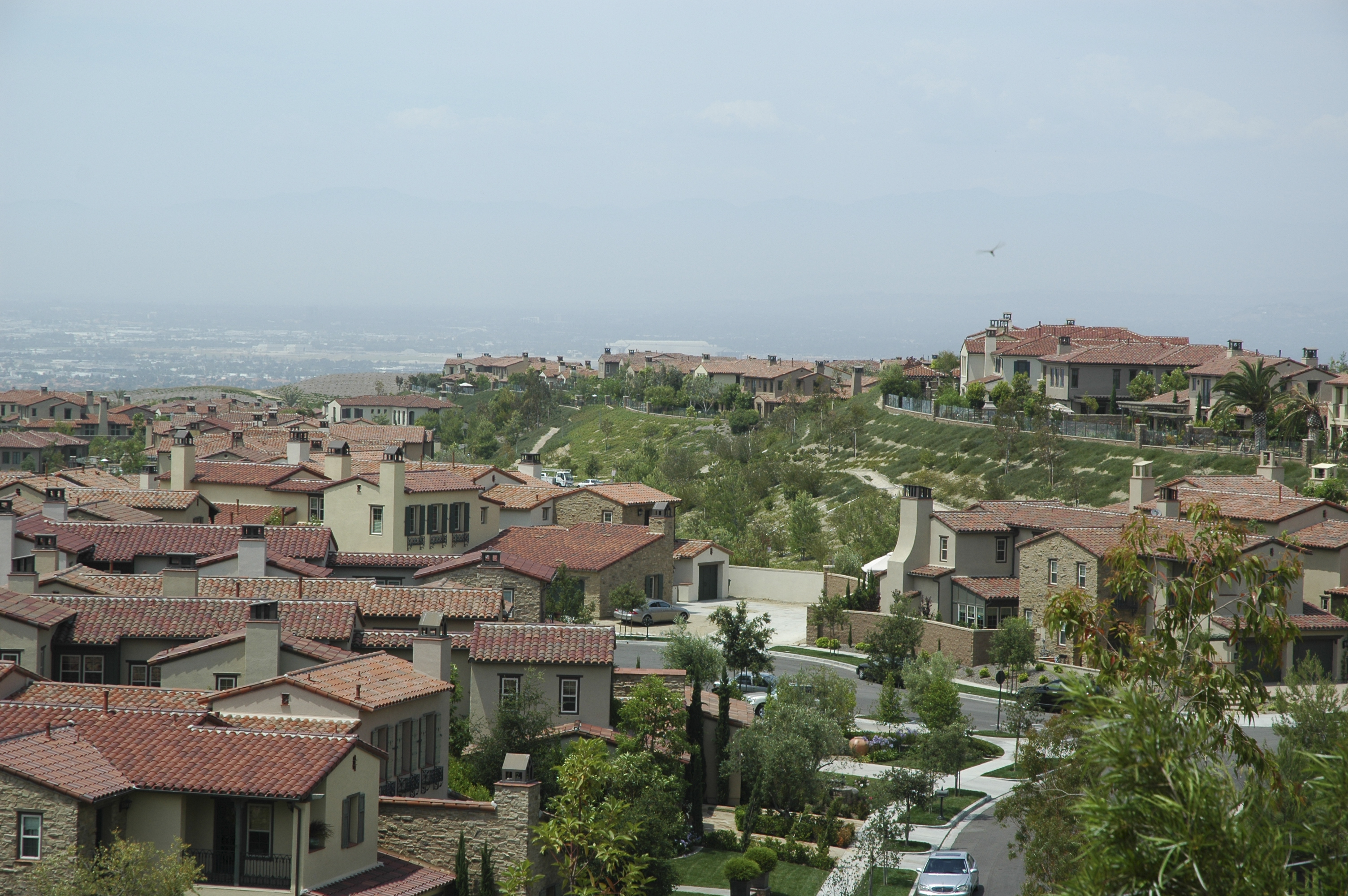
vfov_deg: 13.0
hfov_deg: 19.5
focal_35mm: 105
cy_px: 448
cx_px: 674
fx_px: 3928
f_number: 8
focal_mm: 70
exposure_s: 1/500
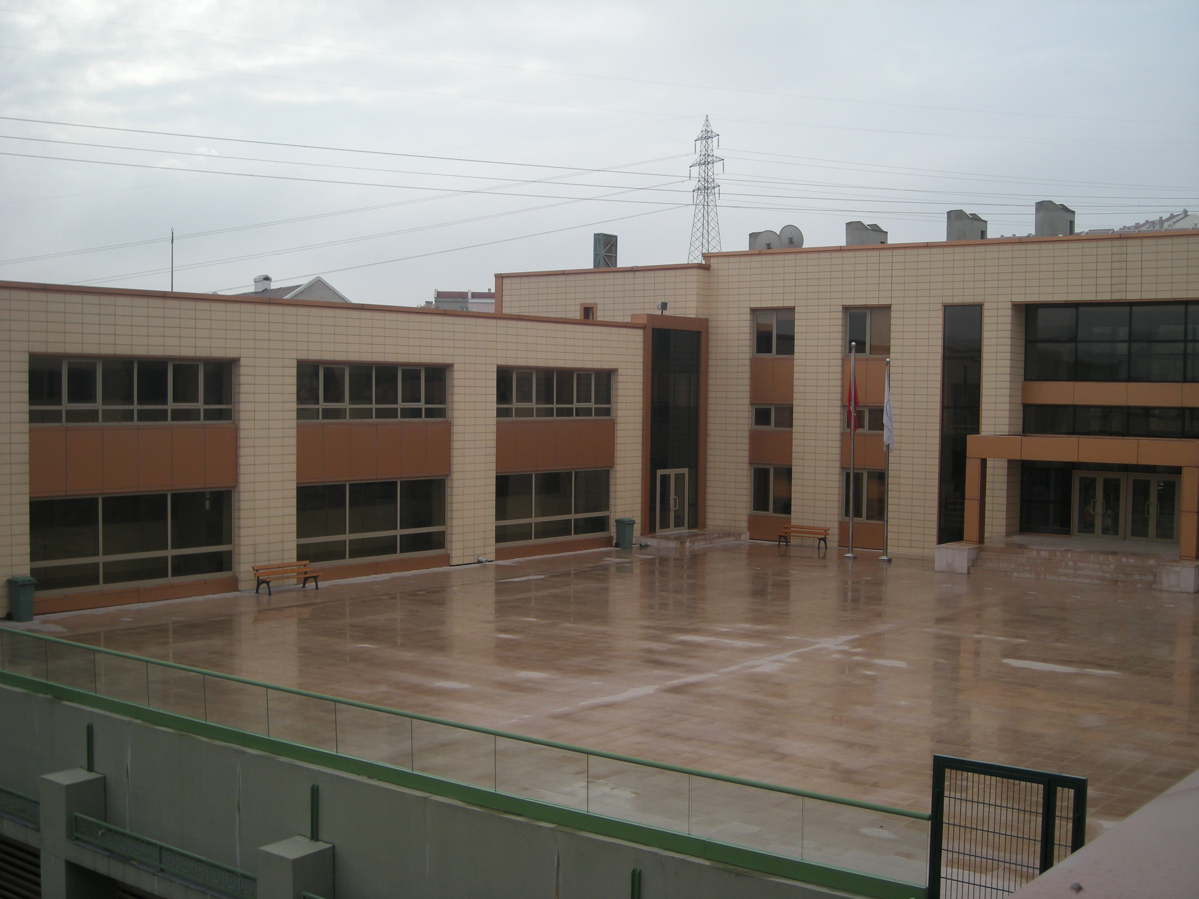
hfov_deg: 42.9
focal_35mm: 44
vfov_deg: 32.9
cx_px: 600
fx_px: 1524
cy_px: 450
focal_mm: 7.1
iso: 50
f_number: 3.1
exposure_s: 1/475
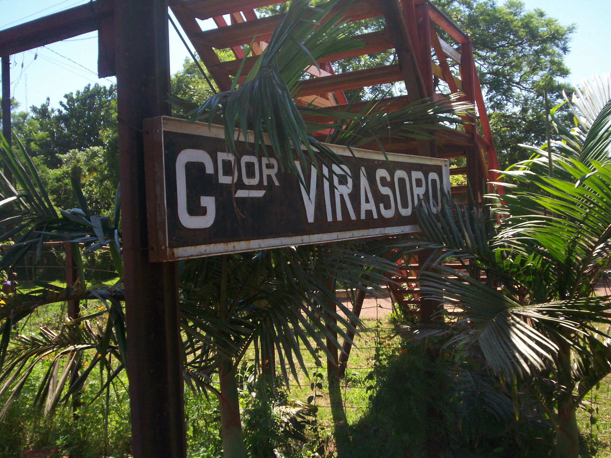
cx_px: 306
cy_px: 229
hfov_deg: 51.4
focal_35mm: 36
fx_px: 635
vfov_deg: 39.7
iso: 100
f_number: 4.5
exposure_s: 1/321
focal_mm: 5.9
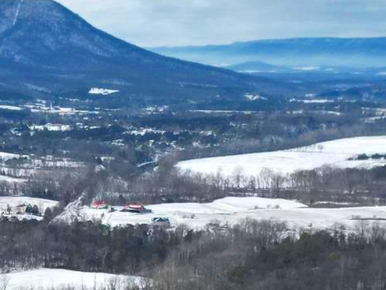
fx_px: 1182
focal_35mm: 106
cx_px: 126
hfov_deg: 18.5
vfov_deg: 12.8
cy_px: 504
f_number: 1.7
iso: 200
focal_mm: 6.72
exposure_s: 1/3200
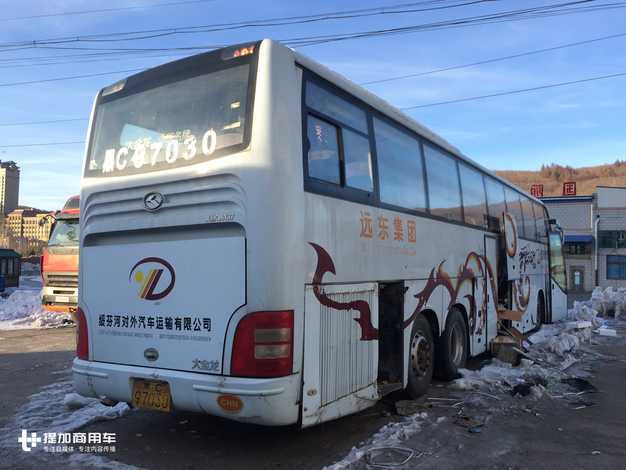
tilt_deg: +3.2
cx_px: 313
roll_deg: +0.2
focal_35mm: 29
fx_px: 524
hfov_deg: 61.7
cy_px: 235
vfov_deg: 48.2
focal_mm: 4.15
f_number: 2.2
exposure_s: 1/455
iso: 32
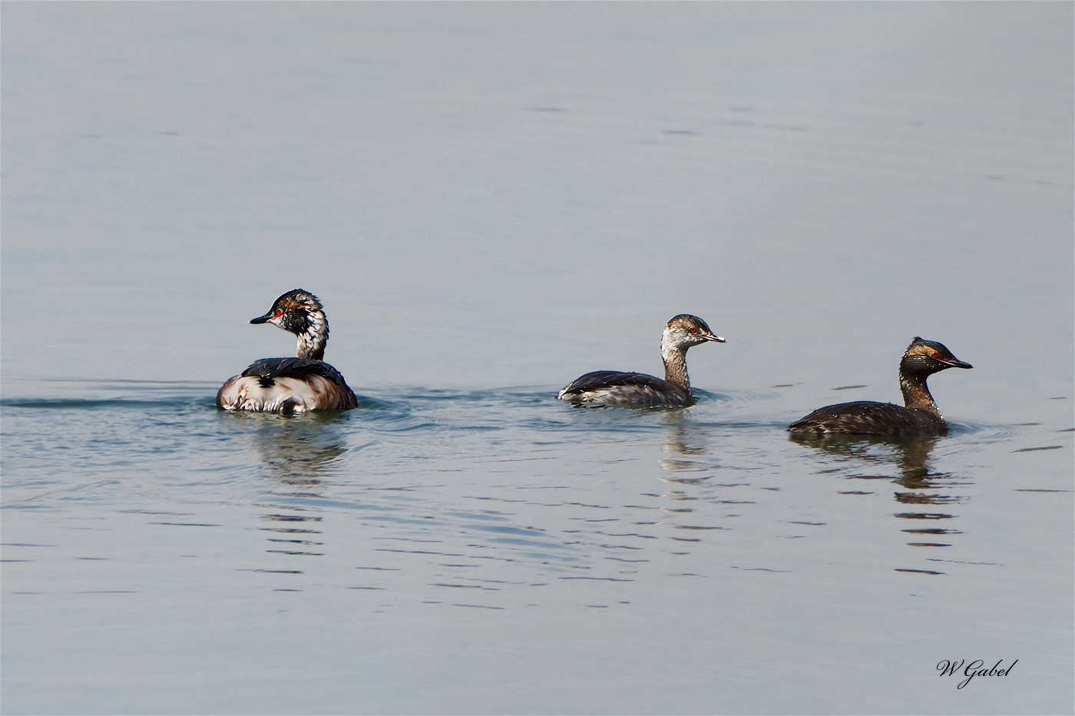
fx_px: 22384
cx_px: 538
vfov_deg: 1.8
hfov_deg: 2.8
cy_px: 358
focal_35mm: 750
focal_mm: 500
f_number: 7.1
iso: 180
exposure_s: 1/1250
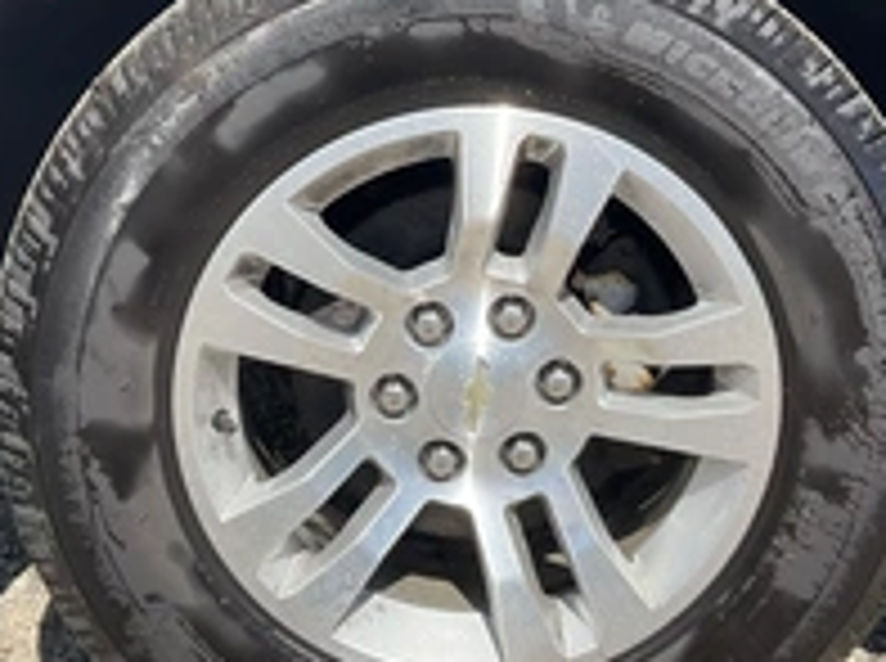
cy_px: 221
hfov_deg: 32.7
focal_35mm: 59
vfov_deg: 24.6
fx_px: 1507
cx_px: 472
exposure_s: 1/842
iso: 25
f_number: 1.8
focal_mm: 3
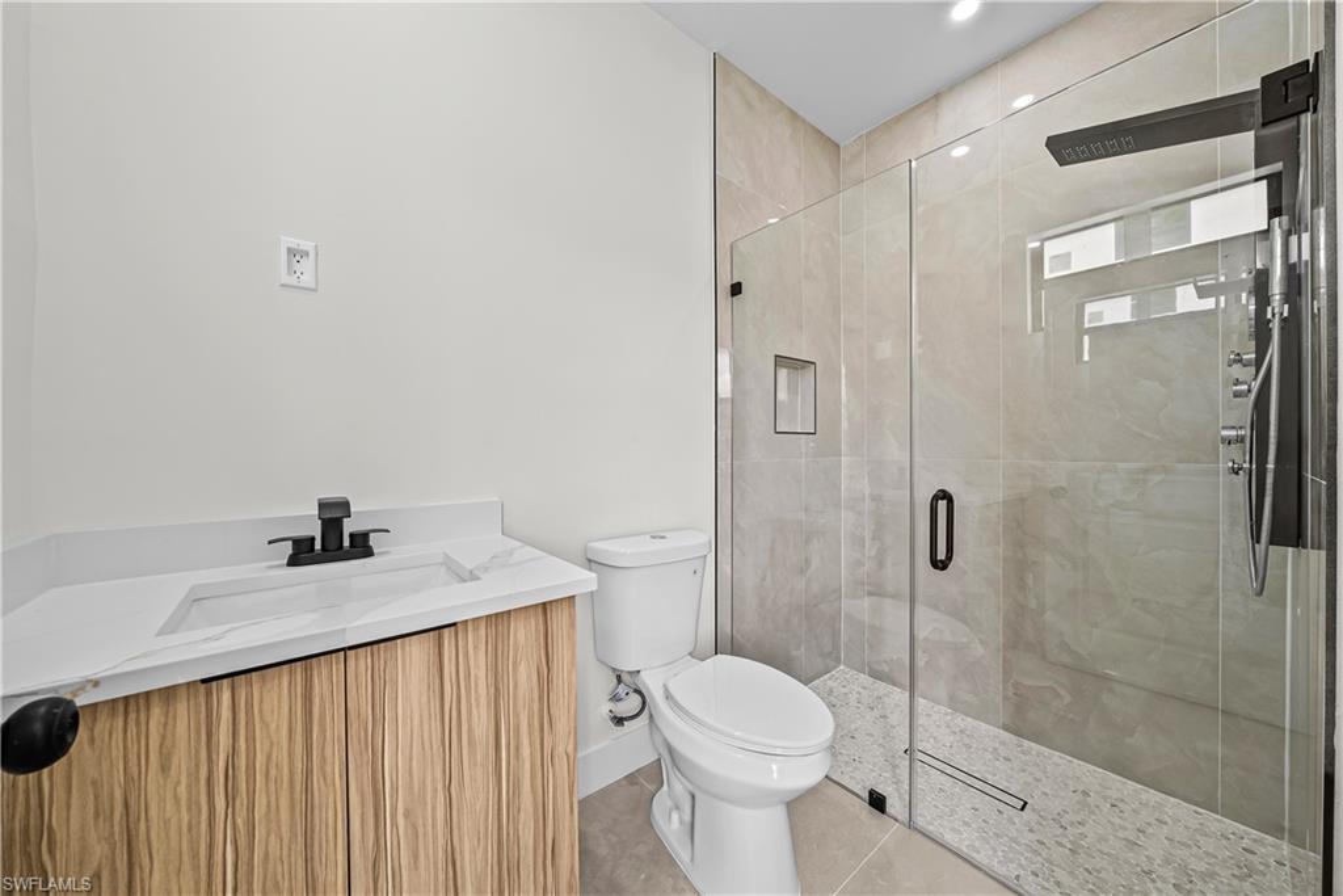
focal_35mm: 12
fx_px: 448
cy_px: 448
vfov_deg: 90.0
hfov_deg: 112.6
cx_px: 672
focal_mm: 12
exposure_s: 1/2.5
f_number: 9
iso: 200
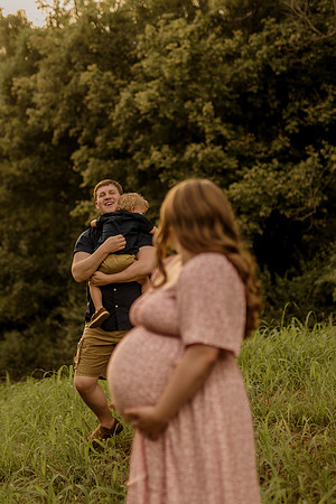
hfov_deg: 18.2
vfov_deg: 27.0
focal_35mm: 75
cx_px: 168
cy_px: 252
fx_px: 1050
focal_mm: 50
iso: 125
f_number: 1.8
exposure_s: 1/800
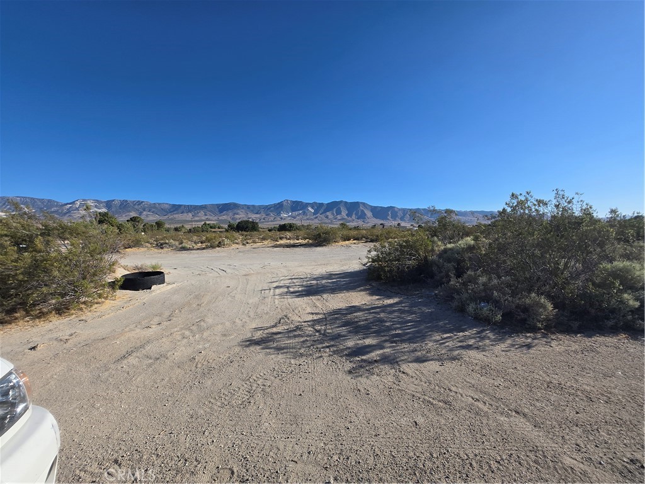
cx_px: 322
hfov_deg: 106.2
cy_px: 242
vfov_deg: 89.9
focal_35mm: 13
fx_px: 242
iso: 25
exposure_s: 1/1632
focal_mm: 1.7
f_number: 2.2
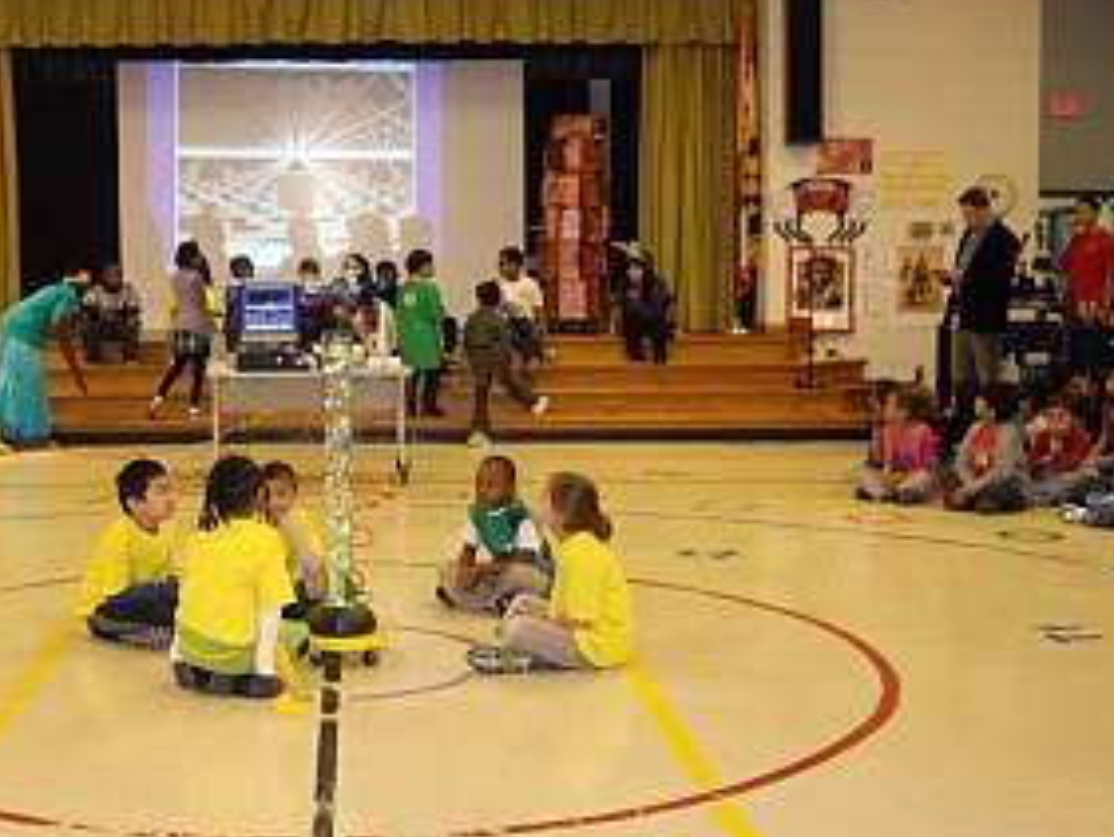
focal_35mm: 54
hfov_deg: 35.2
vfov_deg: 27.1
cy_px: 420
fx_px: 1739
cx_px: 373
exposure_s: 1/60
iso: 400
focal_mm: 7.9
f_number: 2.8
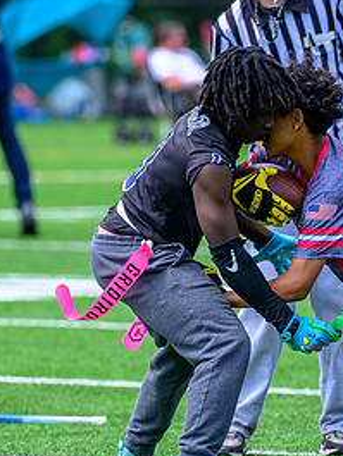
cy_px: 324
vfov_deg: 2.9
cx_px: 329
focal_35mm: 695
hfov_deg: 2.1
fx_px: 9175
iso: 100
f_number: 3.2
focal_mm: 200
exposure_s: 1/800
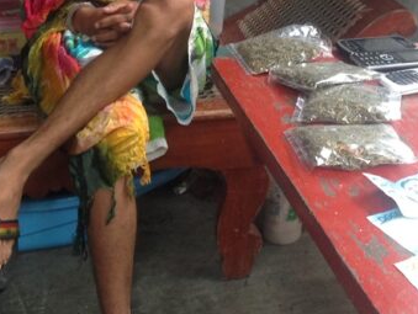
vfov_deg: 19.7
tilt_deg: -14.2
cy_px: 10
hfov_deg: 26.4
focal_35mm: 73
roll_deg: -0.5
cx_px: 293
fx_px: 882
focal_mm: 4.12
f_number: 2.4
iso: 100
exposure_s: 1/20
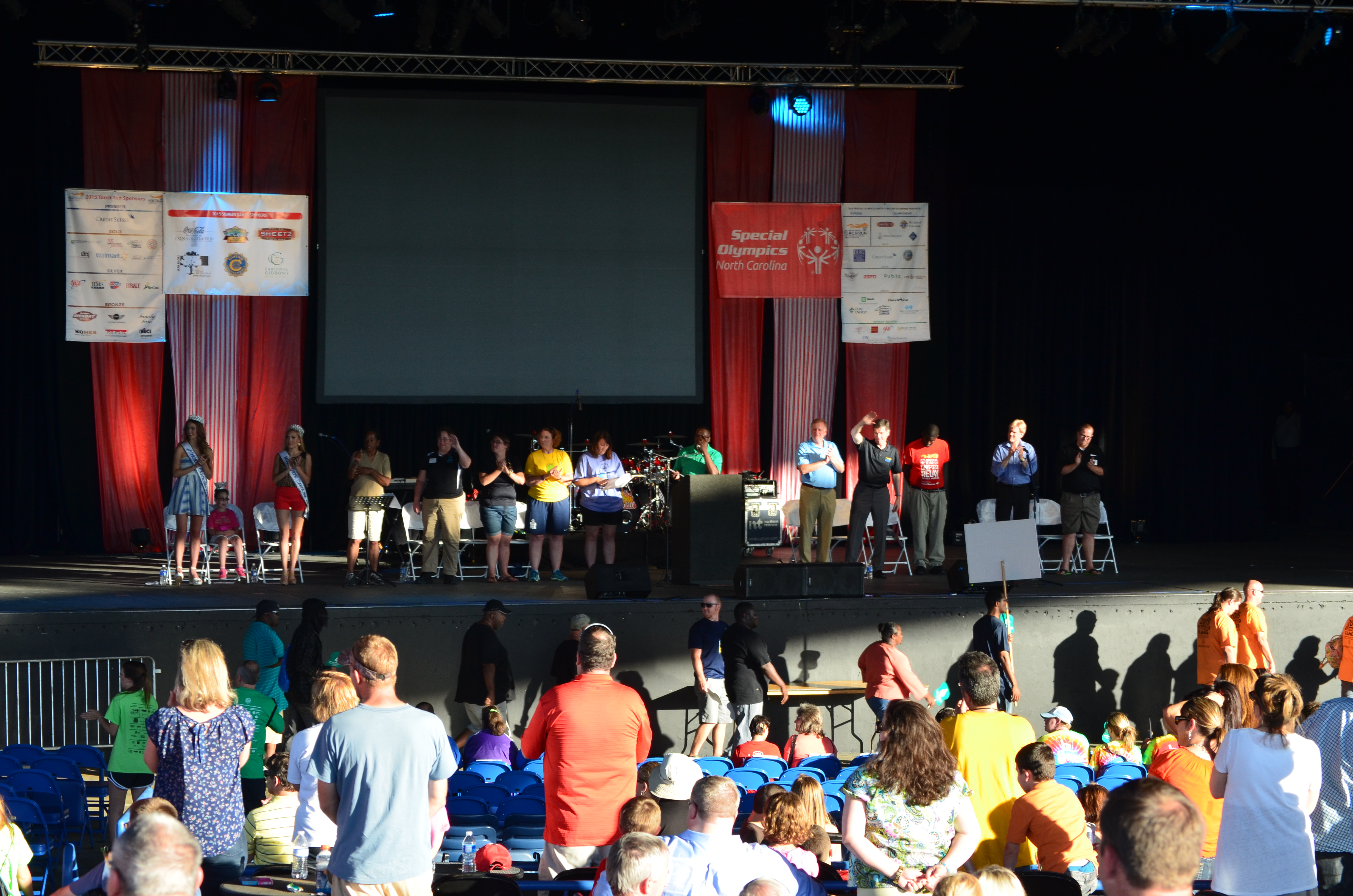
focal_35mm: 112
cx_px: 676
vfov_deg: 12.1
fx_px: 4219
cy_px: 448
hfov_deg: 18.2
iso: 400
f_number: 9
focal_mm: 75
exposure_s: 1/160
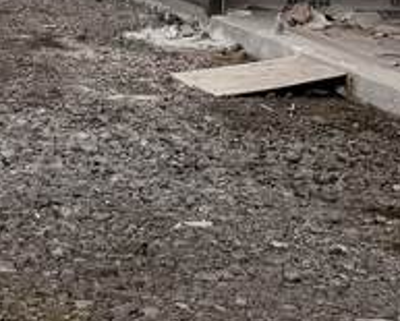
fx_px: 1838
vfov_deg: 9.3
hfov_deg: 12.4
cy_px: -358
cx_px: 211
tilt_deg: +4.8
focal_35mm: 155
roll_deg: -3.0
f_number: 1.78
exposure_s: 1/1812
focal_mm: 6.76
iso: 80
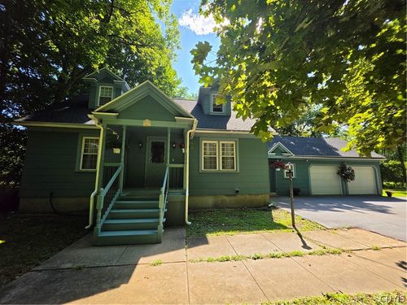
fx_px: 153
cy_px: 152
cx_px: 204
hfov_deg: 106.2
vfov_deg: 89.9
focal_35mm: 13
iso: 32
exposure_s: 1/854
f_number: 1.9
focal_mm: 2.2
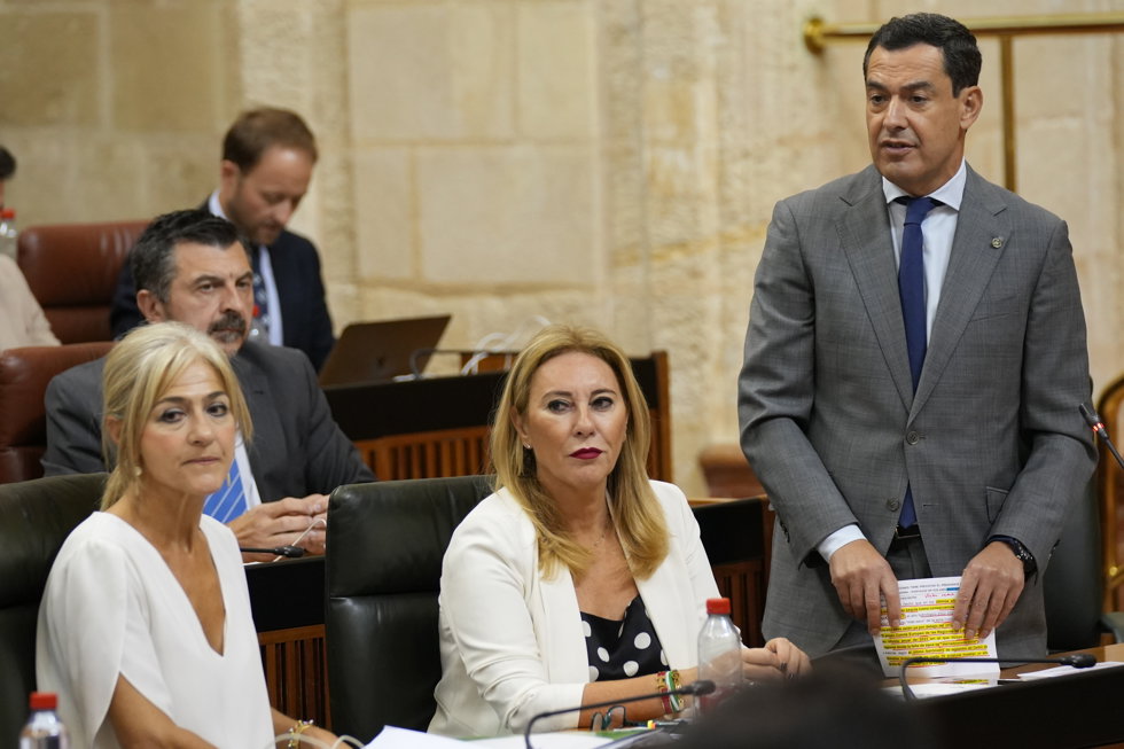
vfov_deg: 6.4
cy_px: 374
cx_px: 562
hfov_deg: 9.5
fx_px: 6742
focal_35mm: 216
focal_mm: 144
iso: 2500
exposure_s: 1/320
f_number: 3.2
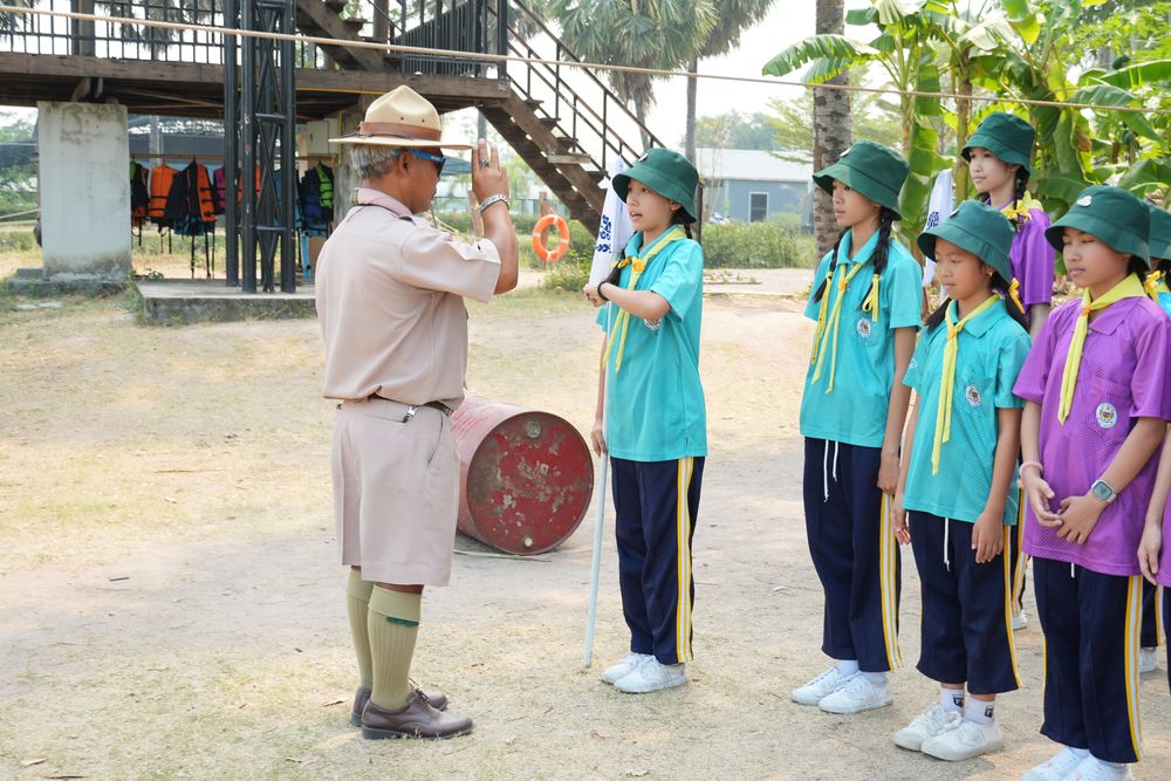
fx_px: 1561
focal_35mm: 48
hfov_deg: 41.1
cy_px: 390
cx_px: 586
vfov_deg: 28.1
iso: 100
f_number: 5
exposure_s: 1/100
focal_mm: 32
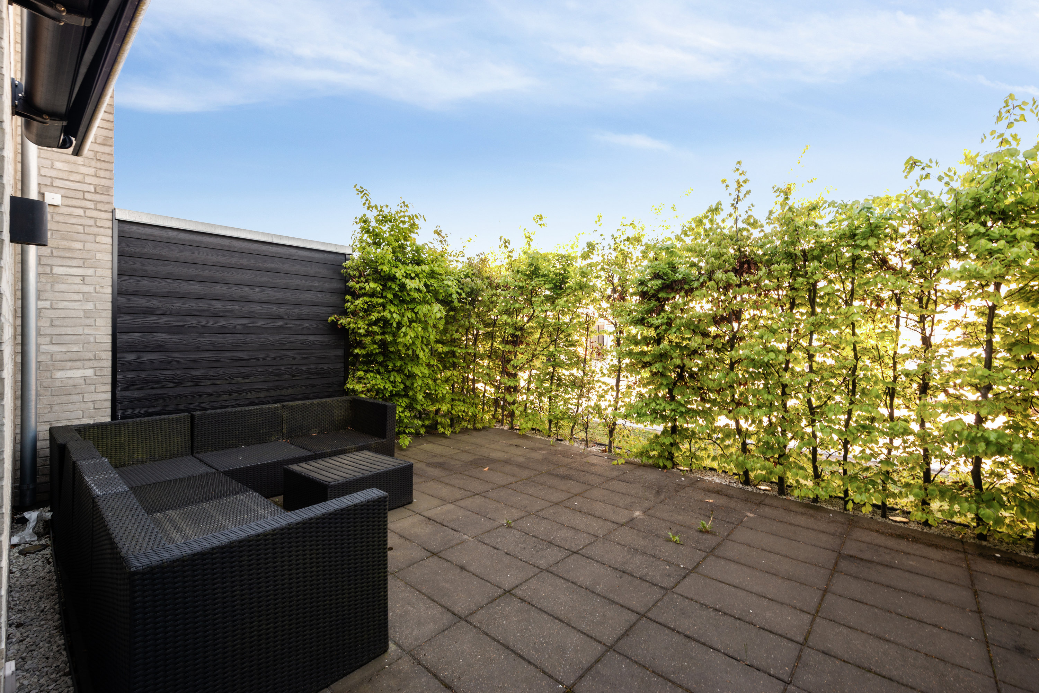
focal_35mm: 16
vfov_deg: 73.7
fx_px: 462
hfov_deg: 96.7
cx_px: 520
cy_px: 346
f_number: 10
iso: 200
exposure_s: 1/15
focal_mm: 16
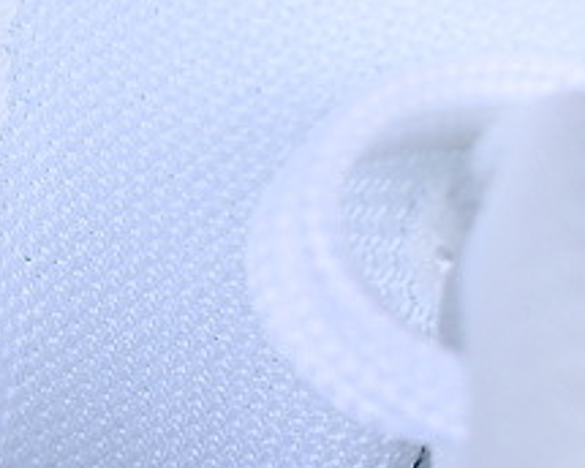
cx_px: -438
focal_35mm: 354
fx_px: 6129
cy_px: 193
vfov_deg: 4.4
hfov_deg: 5.4
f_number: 8
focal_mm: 50
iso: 160
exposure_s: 1/80
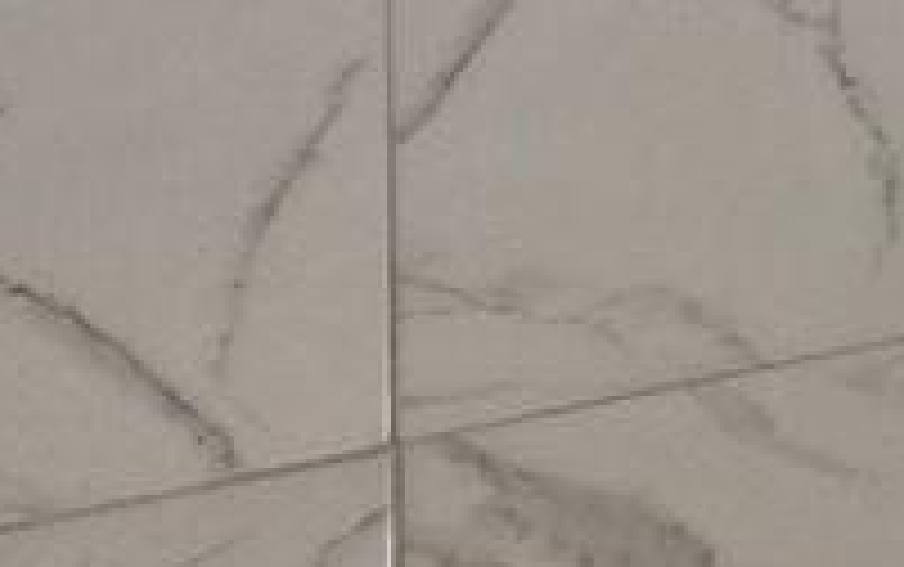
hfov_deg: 10.2
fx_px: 4784
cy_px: -2016
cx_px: 1637
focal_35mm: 194
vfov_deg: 5.5
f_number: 1.8
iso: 320
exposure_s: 1/120
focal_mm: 5.4
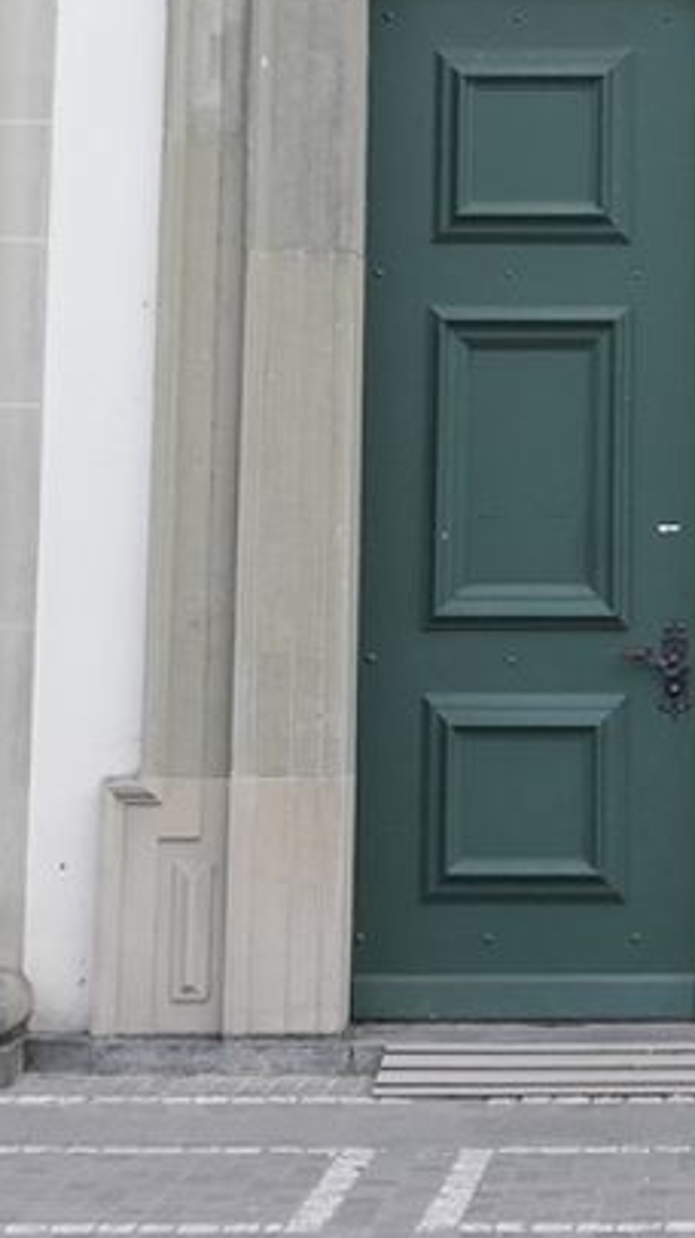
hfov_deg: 9.7
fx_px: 4068
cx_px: 698
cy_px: -546
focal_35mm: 124
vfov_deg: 16.0
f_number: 10
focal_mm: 24
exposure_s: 1/320
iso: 500
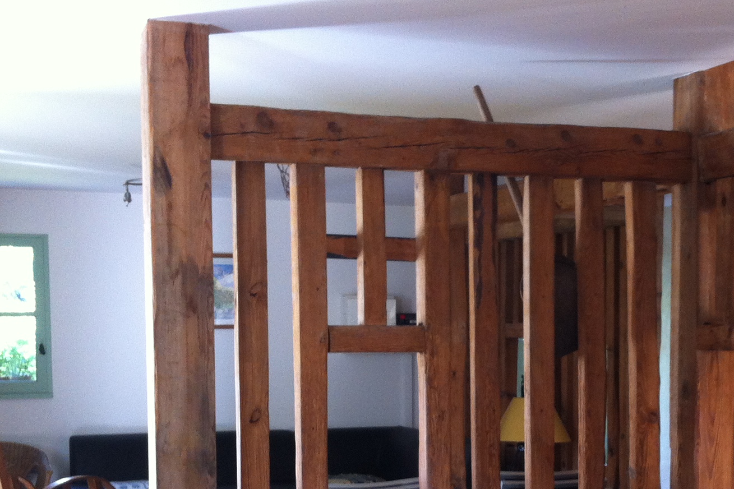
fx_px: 1468
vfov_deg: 18.6
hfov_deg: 27.6
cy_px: 436
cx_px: 565
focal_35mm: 72
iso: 125
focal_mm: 3.85
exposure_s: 1/15
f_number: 2.8
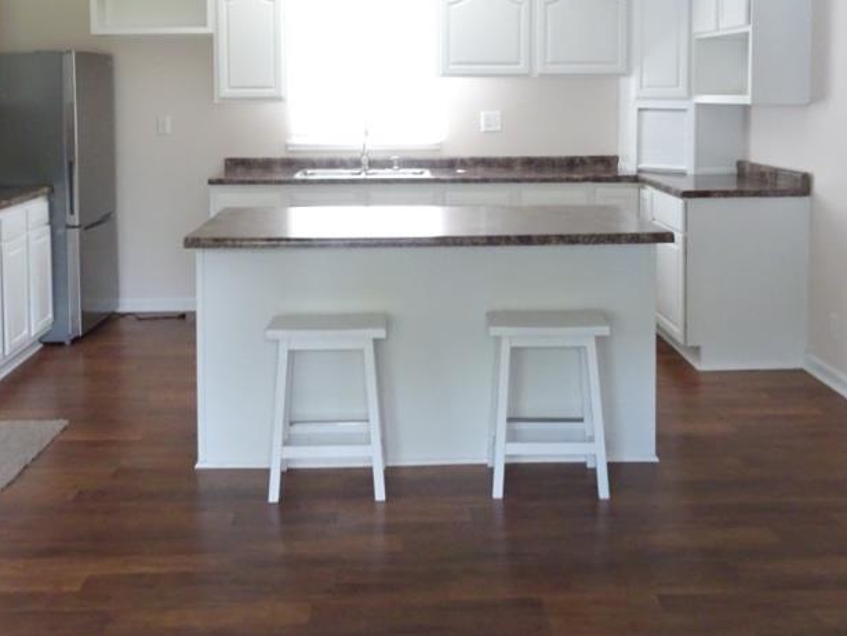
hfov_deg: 46.8
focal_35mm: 40
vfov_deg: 35.0
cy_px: 143
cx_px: 407
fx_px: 979
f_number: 3.5
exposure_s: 1/30
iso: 640
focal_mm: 4.1
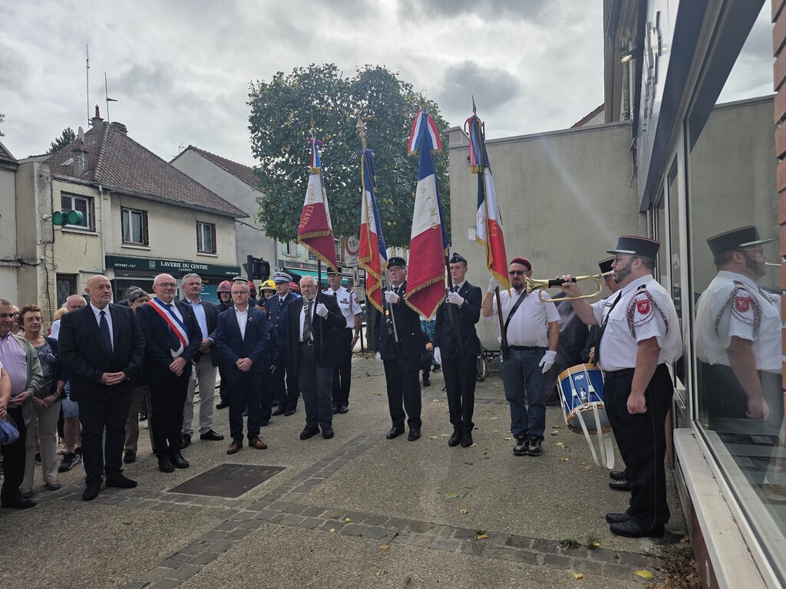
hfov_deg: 73.9
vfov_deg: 58.9
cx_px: 393
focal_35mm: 23
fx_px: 522
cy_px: 294
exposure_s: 1/7944
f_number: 1.7
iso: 50
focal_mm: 6.3
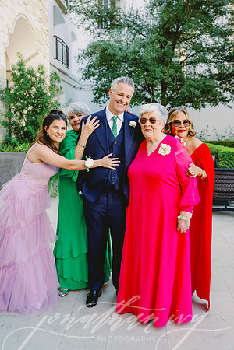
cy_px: 175
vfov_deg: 50.7
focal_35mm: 38
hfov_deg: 35.1
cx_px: 117
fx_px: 370
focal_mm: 38
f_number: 4
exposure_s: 1/400
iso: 500
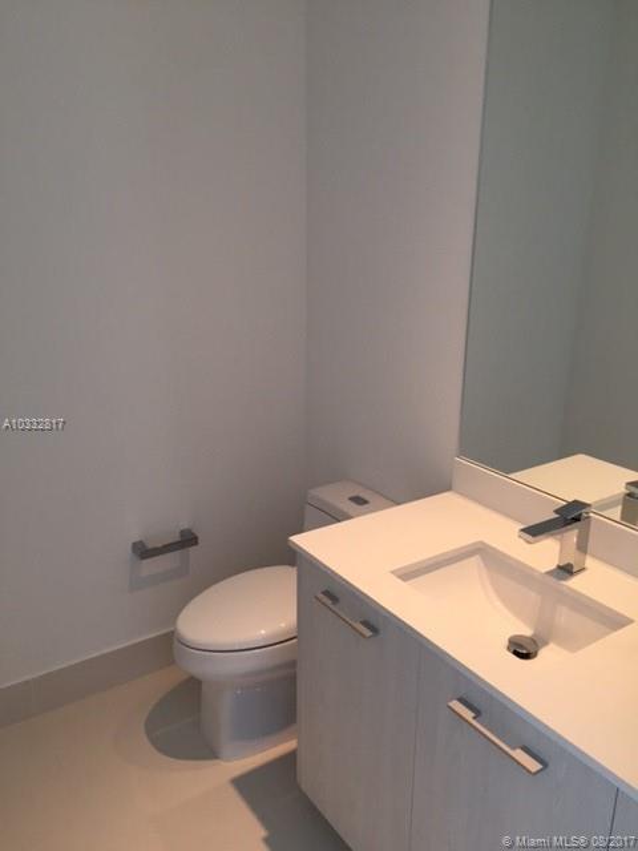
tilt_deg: -15.5
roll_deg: -1.0
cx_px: 319
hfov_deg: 48.2
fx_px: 713
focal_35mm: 29
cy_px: 426
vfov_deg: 61.7
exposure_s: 1/30
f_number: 2.2
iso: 40
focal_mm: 4.15
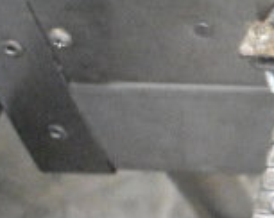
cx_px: 496
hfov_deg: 11.7
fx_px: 1230
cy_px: 31
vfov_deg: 10.1
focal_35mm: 152
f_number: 4
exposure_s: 1/40
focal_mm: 27
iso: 25600
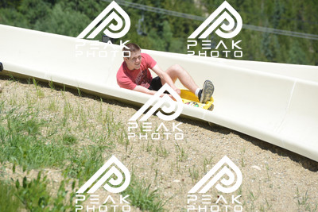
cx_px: 159
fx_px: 1723
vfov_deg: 7.0
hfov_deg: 10.5
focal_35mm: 195
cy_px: 106
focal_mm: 195
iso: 450
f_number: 6.3
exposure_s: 1/1250
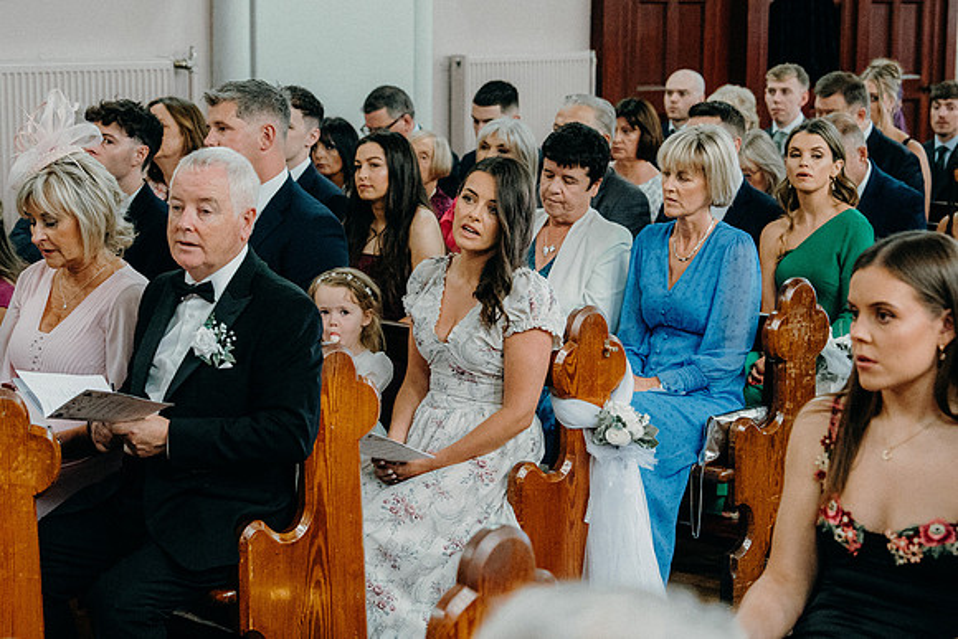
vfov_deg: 17.3
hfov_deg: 25.7
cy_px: 320
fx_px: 2103
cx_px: 479
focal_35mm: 79
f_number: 3.5
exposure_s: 1/160
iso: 5000
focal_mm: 53
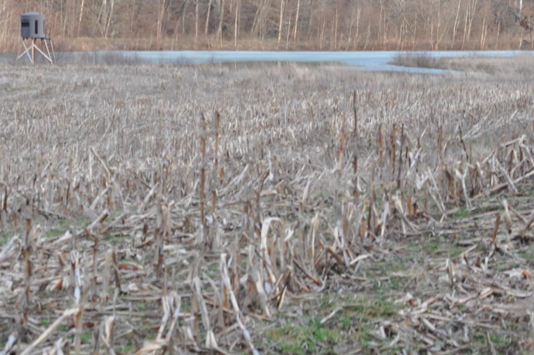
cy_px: 20
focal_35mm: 170
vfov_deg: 8.0
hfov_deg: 12.1
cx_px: 410
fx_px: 2519
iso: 200
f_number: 8
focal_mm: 55
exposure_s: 1/60
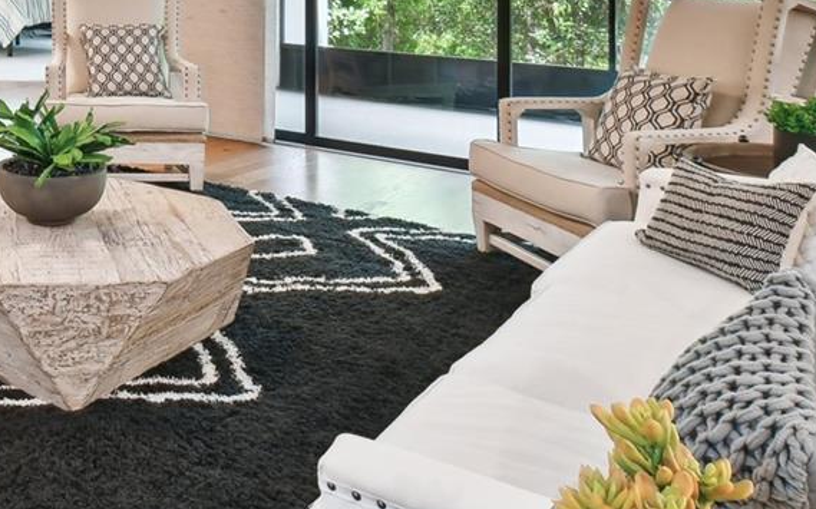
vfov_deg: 27.7
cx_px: 29
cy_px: -22
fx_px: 956
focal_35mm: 43
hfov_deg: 41.2
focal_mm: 10
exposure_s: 1/1.25
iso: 100
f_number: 7.1
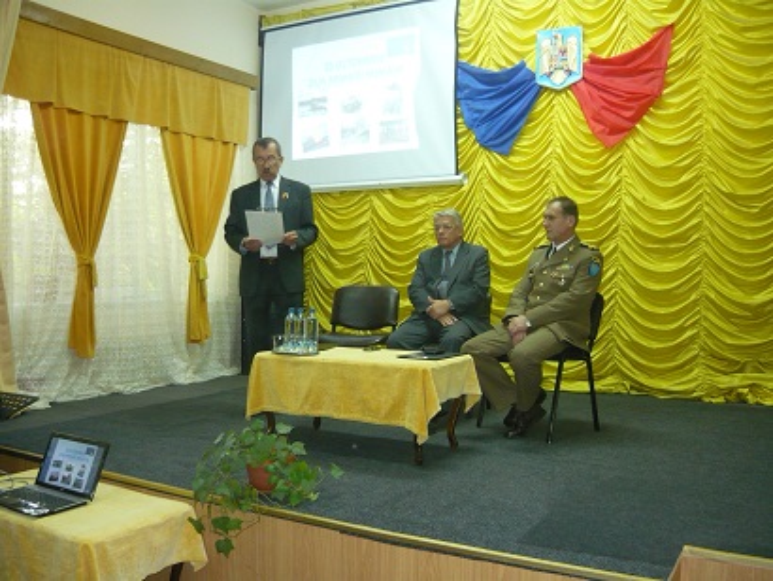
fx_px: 737
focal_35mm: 33
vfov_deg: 43.0
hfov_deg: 55.3
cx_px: 386
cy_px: 290
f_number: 2.8
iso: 320
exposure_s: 1/30
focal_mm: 5.5
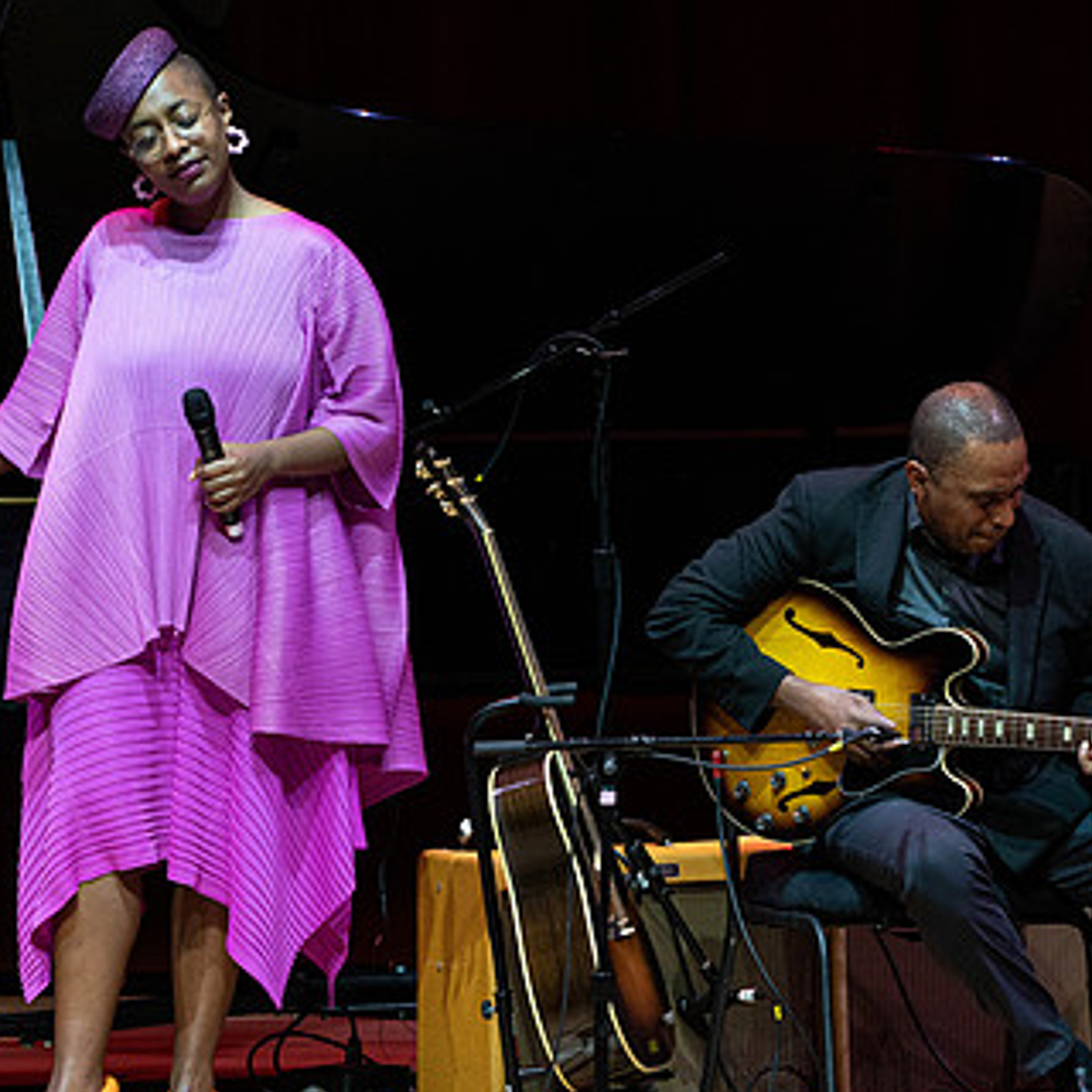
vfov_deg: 2.9
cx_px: 720
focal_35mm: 612
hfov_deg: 2.9
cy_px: 623
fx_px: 21842
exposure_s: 1/320
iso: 4000
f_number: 10
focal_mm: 397
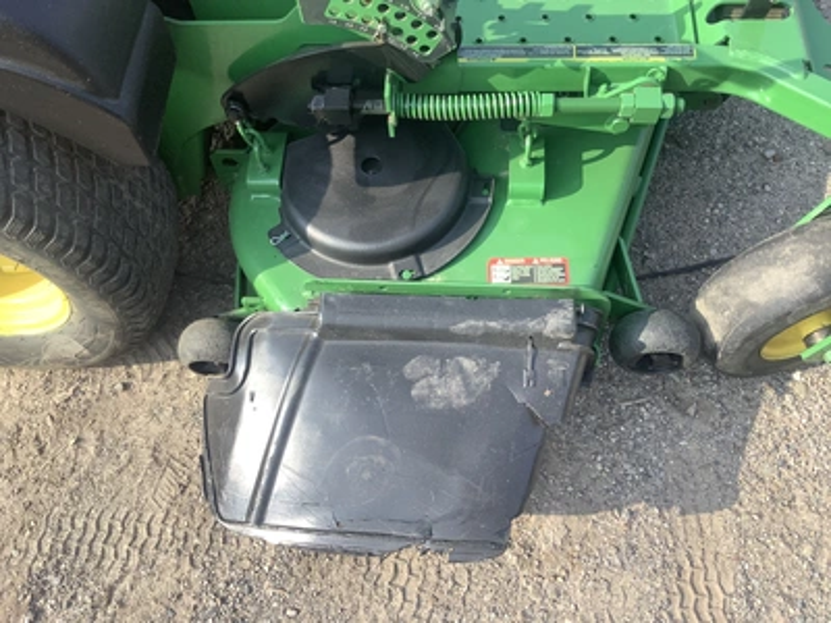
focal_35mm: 31
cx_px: 416
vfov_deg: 45.4
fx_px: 744
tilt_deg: -61.7
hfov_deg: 58.4
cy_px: 312
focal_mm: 3.3
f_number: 2.4
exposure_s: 1/313
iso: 25
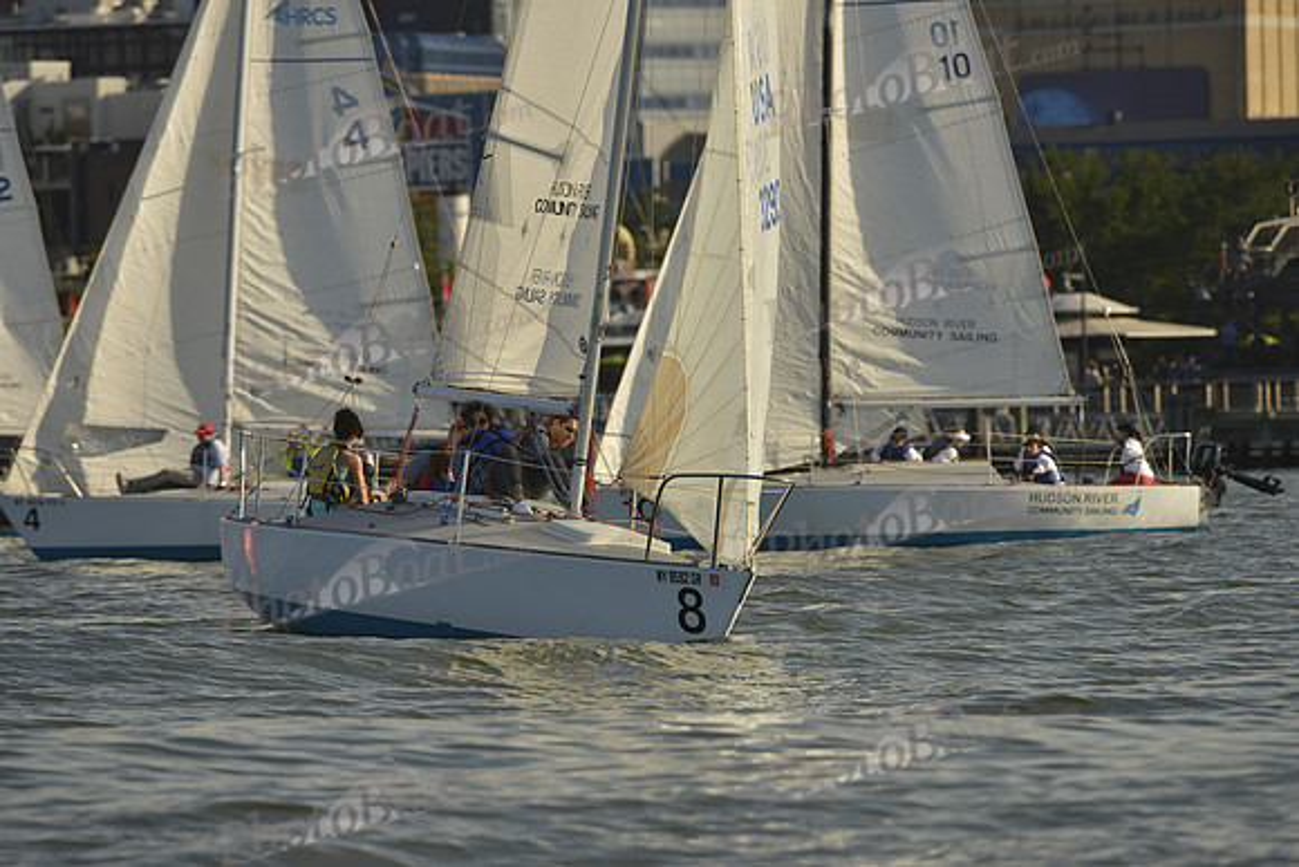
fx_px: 14436
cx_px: 650
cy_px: 434
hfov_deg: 5.2
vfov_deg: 3.4
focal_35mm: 400
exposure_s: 1/1250
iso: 200
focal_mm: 400
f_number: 6.3
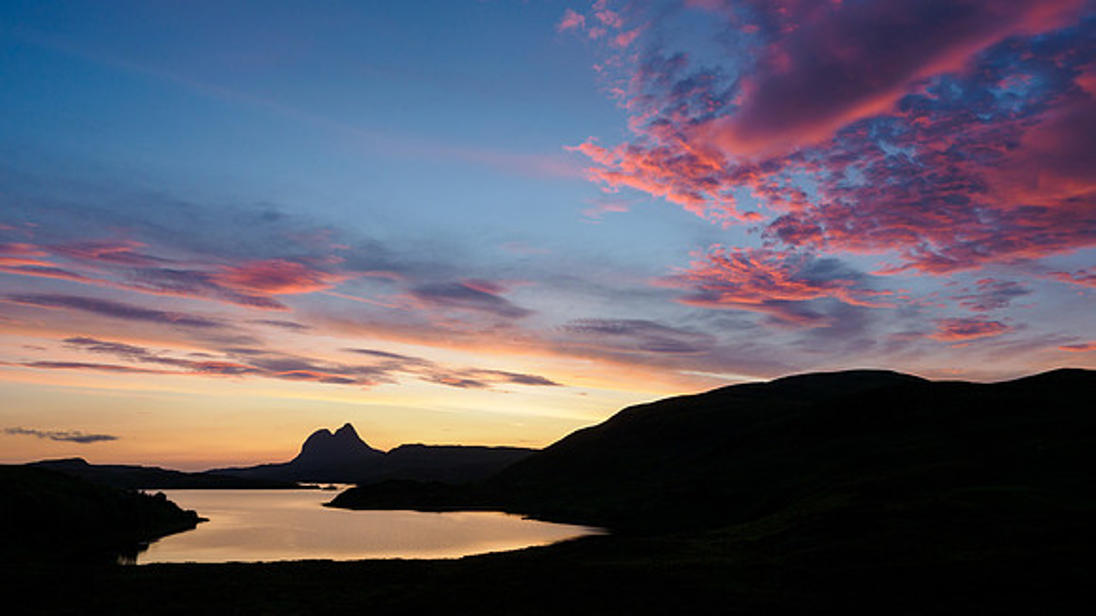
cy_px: 275
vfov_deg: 44.1
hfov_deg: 71.6
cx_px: 548
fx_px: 760
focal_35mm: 26
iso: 200
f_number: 7.1
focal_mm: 12
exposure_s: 1/50
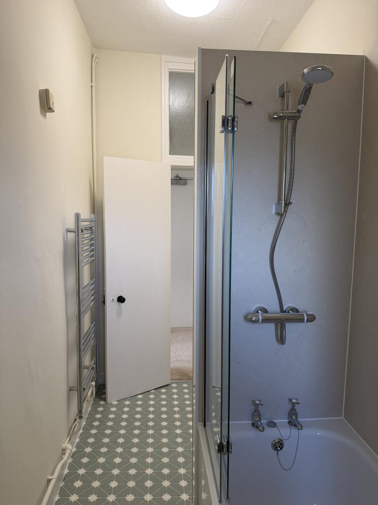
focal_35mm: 24
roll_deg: -0.4
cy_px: 252
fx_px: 349
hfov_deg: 56.8
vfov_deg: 71.6
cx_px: 189
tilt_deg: -6.8
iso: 125
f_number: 1.78
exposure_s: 1/100
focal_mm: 6.76
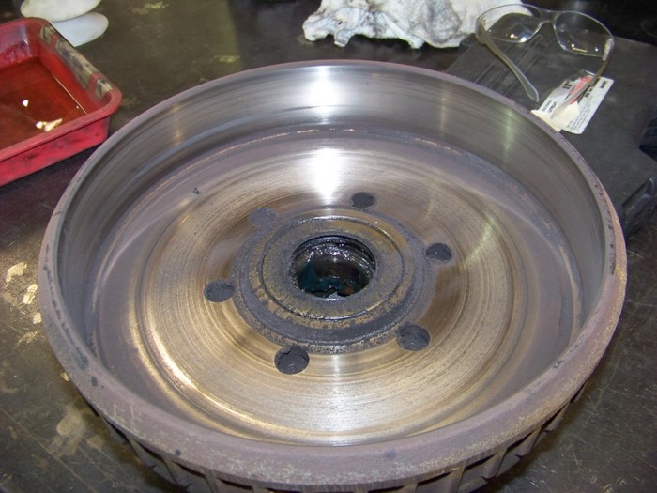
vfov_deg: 39.7
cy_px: 246
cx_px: 328
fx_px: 683
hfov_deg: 51.4
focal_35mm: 36
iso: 200
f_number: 2.8
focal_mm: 5.85
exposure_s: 1/30
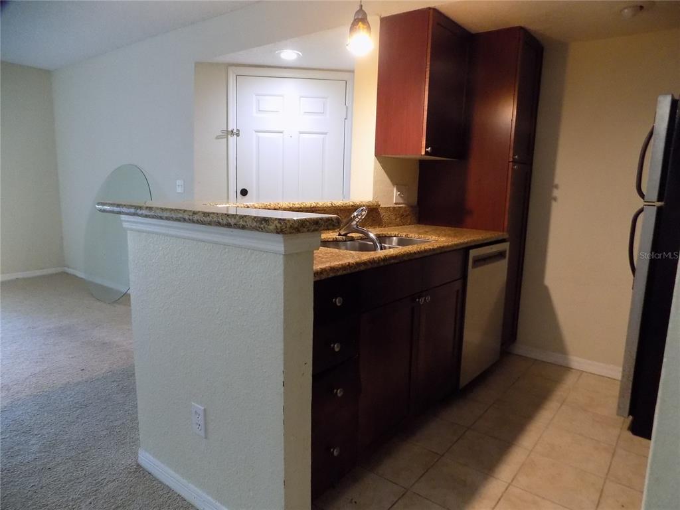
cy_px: 255
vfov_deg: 58.9
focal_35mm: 23
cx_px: 340
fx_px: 452
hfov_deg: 73.9
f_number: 3.1
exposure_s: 1/20
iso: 400
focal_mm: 4
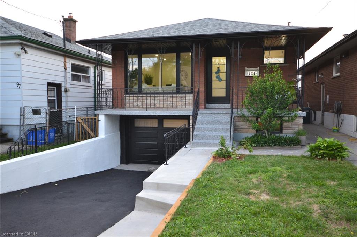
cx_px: 178
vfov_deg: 43.6
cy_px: 118
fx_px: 297
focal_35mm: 30
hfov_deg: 61.9
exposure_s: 1/60
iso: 800
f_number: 6.3
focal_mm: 20
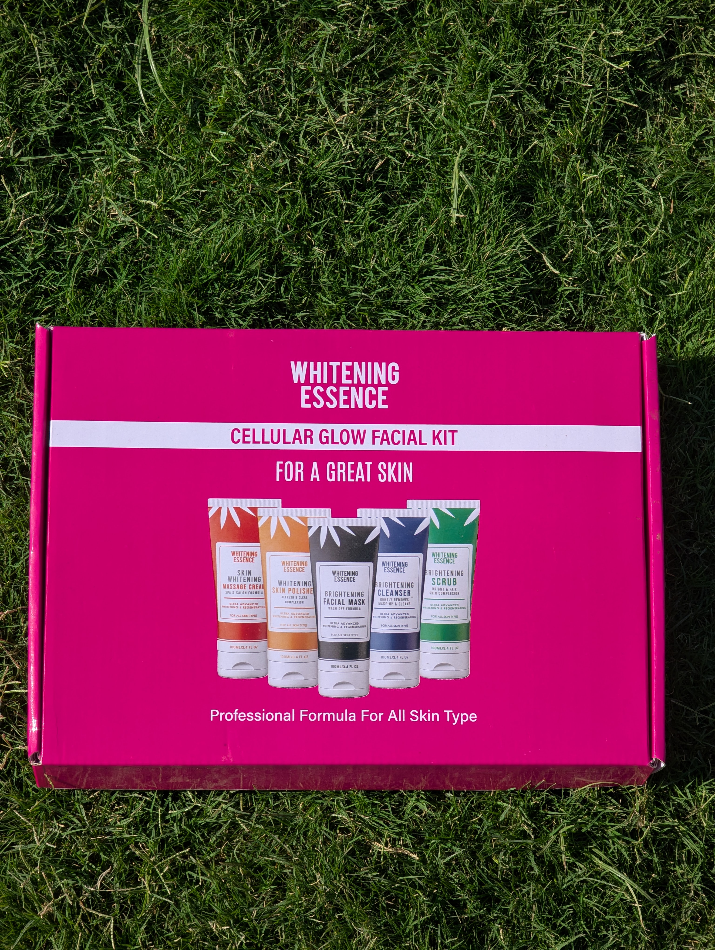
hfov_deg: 14.0
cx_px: 358
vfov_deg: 18.5
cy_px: 475
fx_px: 2912
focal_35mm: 106
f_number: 3.5
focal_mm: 19
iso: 36
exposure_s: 1/713
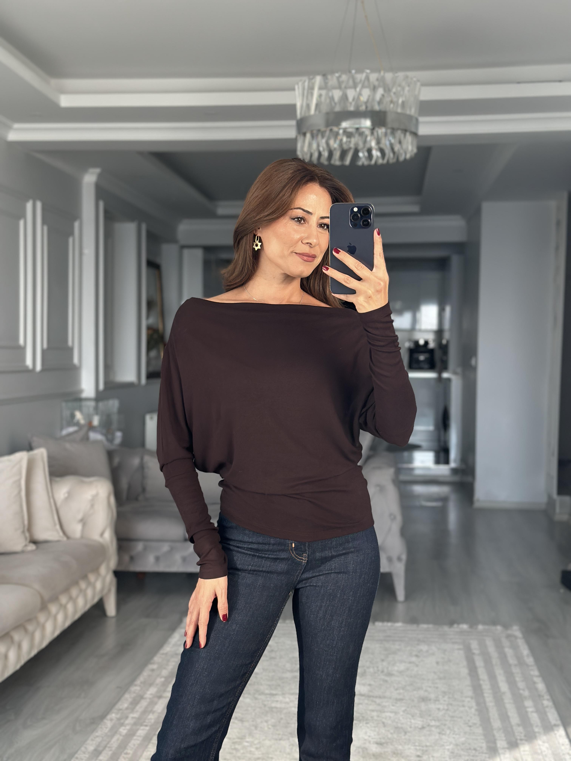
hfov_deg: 30.3
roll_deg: -0.1
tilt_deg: -16.0
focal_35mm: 48
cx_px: 286
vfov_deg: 39.7
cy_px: 380
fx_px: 1056
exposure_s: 1/183
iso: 80
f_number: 1.78
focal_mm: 6.86
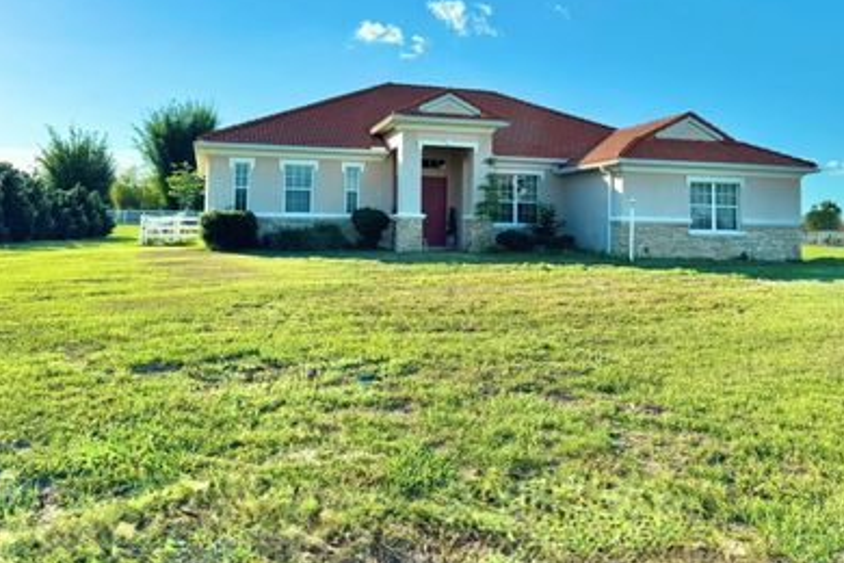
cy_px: 183
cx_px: 467
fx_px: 750
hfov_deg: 58.6
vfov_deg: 40.6
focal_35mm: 32
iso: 80
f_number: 1.78
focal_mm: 6.76
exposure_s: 1/7092
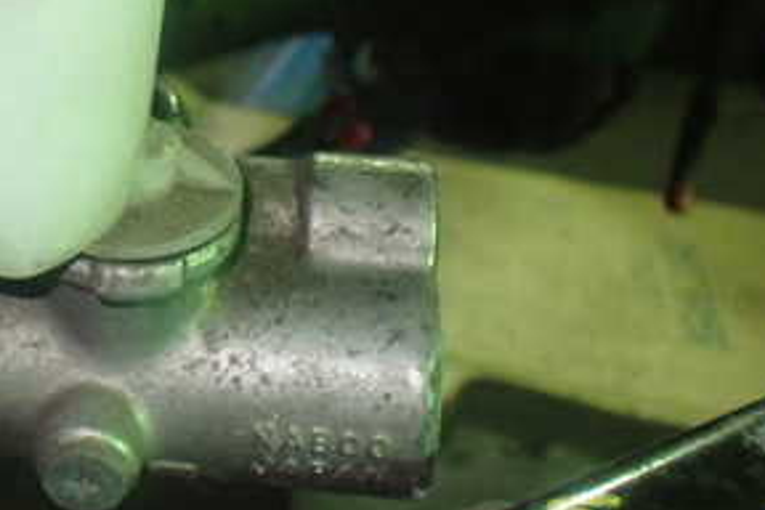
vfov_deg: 20.5
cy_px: 56
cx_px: 27
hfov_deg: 29.2
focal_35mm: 65
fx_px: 1381
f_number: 2.3
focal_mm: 5.4
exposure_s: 1/80
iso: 800
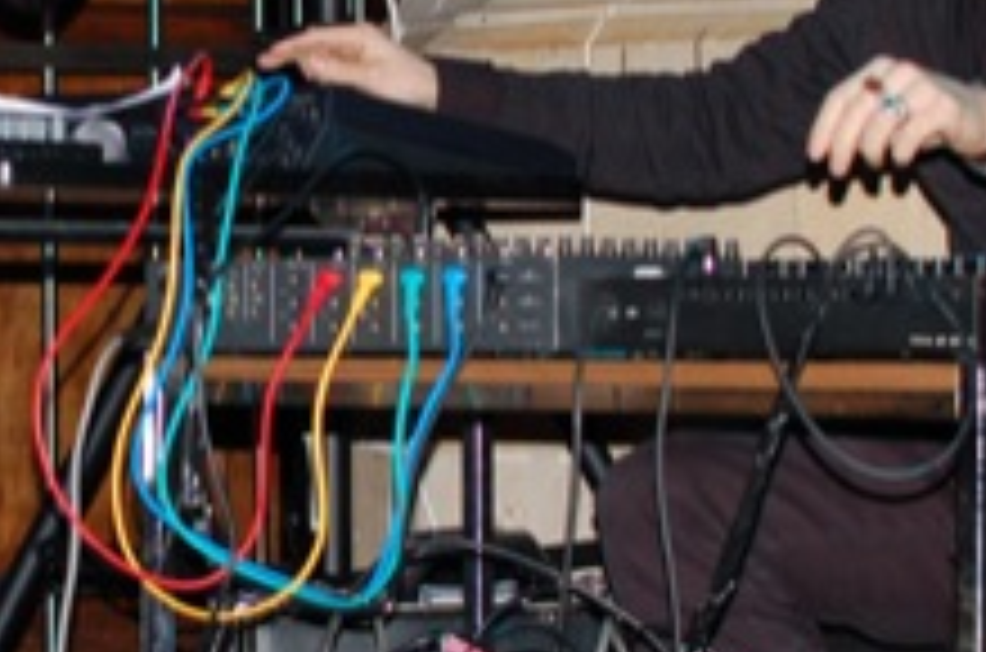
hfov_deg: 13.3
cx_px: 104
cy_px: 295
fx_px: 4194
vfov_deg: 8.9
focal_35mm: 153
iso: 400
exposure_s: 1/60
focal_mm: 35
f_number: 3.5
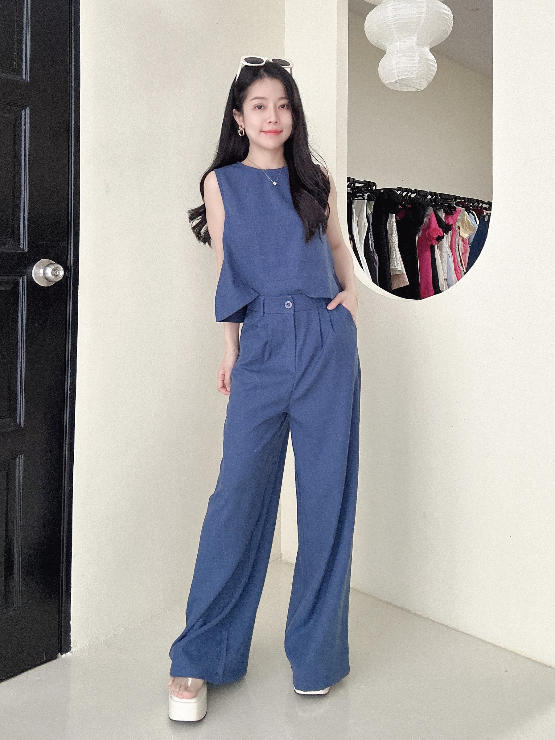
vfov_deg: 73.9
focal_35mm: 23
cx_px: 278
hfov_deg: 58.9
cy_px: 370
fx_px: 492
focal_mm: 2.69
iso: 125
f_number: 1.9
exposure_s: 1/60
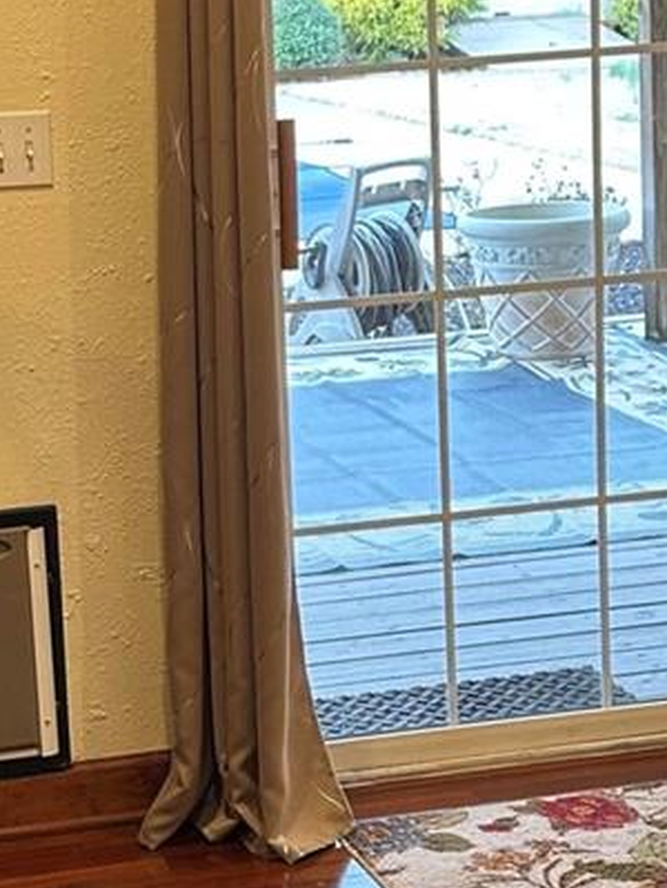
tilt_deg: -10.6
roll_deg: +2.2
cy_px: 372
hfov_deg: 14.8
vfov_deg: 19.6
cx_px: 211
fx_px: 2565
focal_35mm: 100
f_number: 1.5
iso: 80
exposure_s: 1/60
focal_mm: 5.7
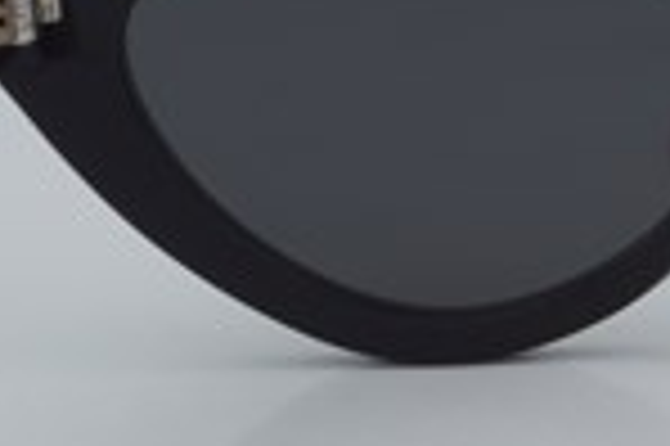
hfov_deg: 9.2
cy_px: 104
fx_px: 4115
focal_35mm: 221
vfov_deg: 6.2
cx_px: 863
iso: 100
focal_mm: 55
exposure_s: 1/4
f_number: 32
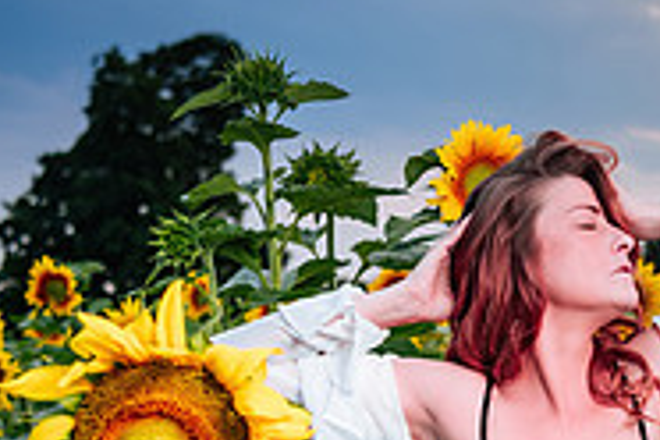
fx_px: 1833
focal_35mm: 100
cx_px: 674
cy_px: 470
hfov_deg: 19.7
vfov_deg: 13.4
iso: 64
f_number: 3.2
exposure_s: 1/160
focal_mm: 32
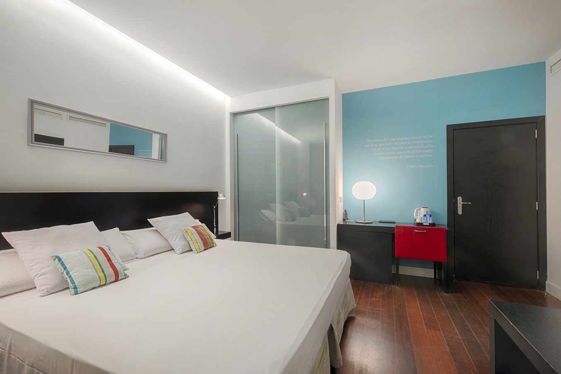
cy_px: 187
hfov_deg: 100.4
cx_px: 280
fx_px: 234
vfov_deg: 77.3
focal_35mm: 15
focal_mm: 15
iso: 100
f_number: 16
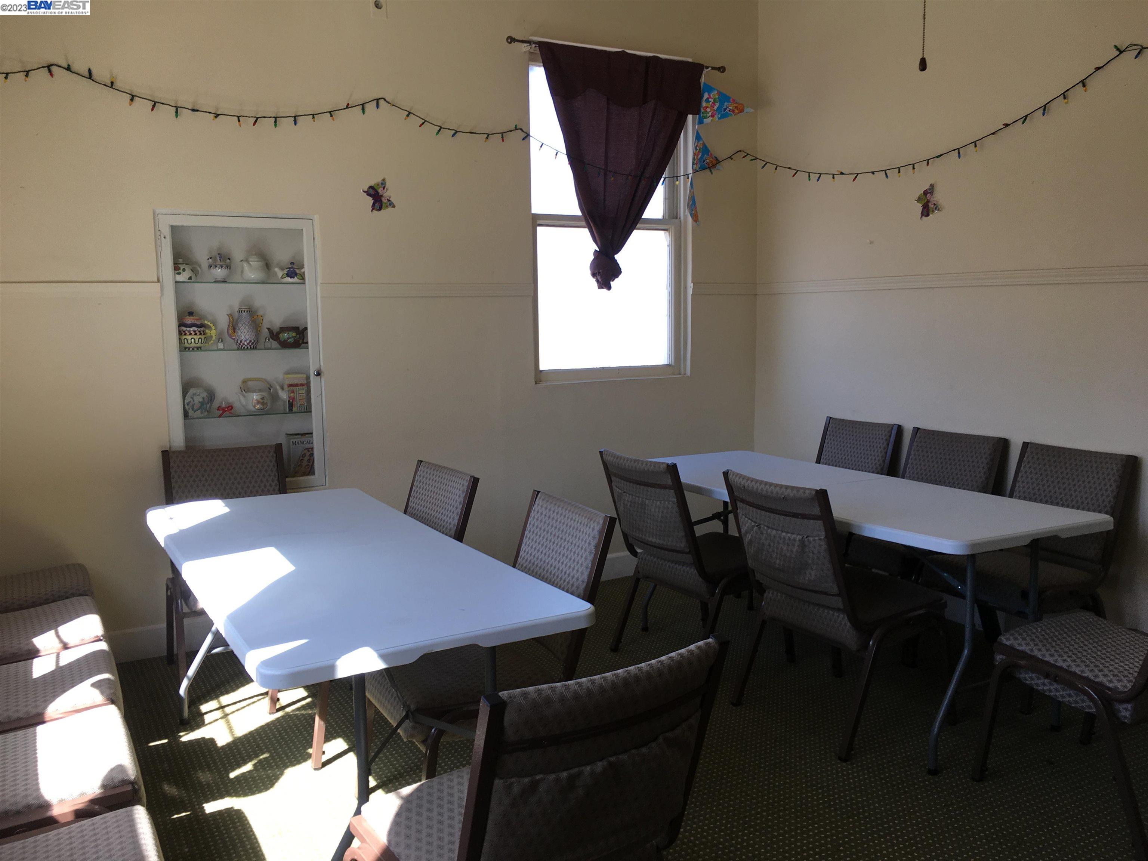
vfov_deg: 48.2
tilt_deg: -4.7
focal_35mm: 29
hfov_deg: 61.7
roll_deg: +1.2
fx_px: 962
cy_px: 430
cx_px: 574
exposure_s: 1/120
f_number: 2.2
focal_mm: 4.15
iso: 25
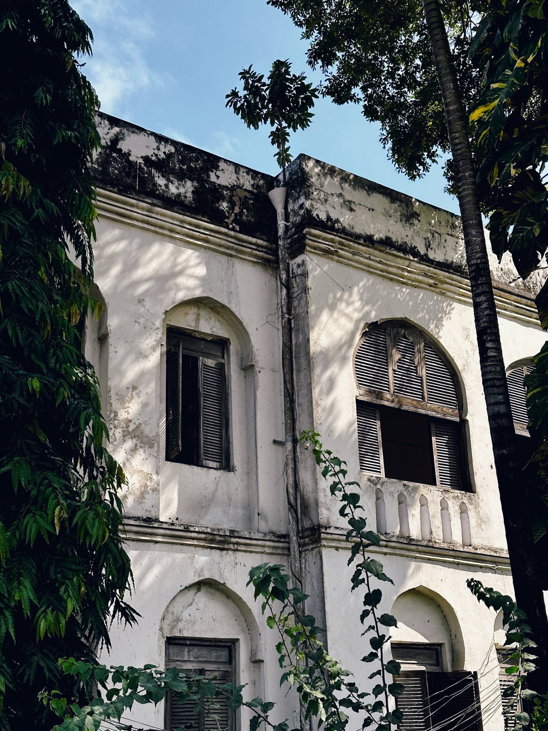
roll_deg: +3.1
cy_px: 366
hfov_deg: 30.3
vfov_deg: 39.7
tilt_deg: +20.8
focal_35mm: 48
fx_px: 1013
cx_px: 274
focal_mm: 6.86
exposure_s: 1/1880
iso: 64
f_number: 1.78
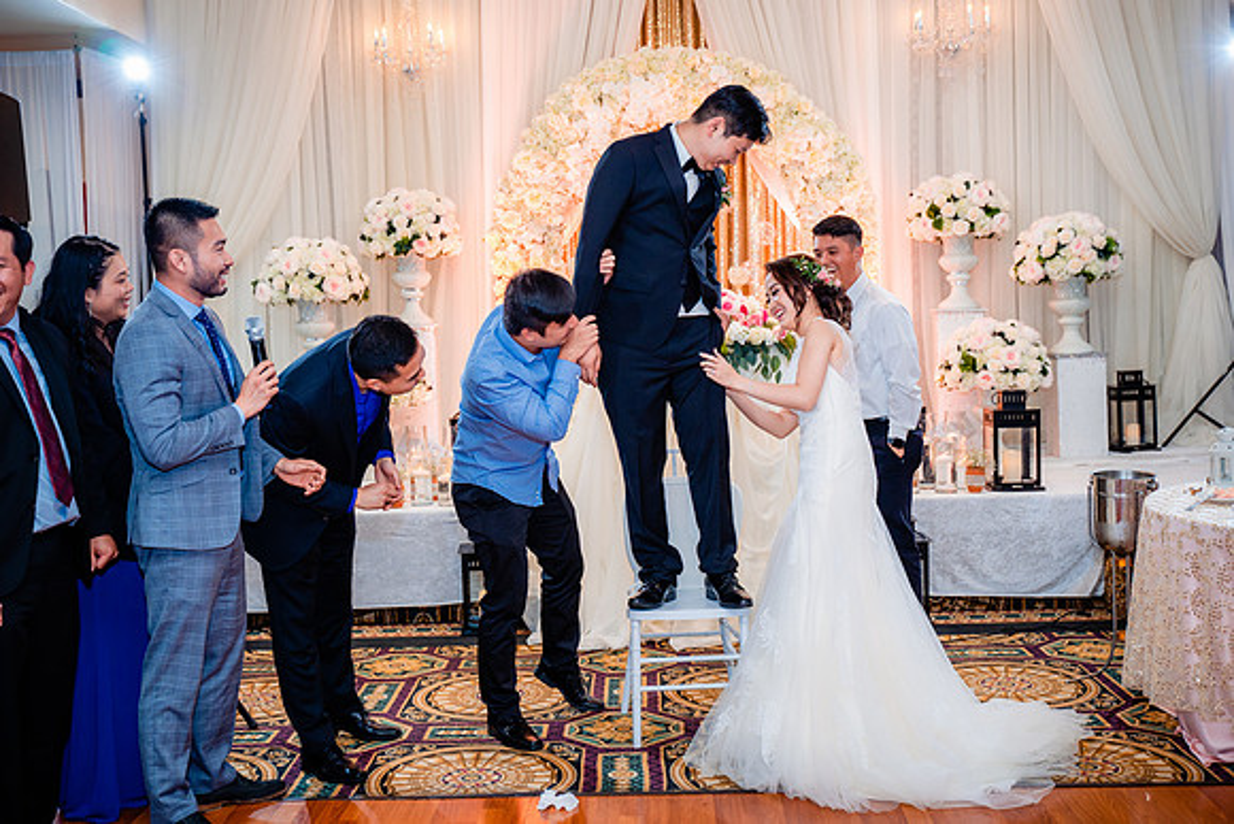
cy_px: 412
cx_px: 617
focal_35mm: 41
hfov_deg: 47.4
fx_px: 1406
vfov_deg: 32.6
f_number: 3.5
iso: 1000
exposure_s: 1/160
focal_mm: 41
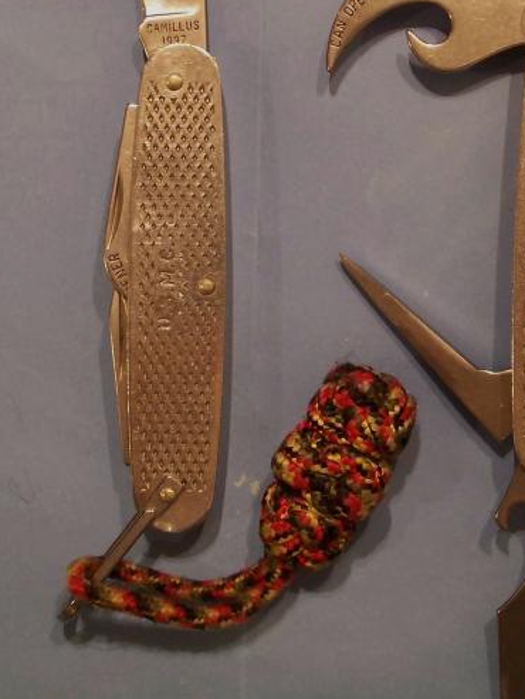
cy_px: 191
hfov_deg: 24.0
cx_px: 424
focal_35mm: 60
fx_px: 1213
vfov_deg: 31.7
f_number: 2.8
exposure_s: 1/20
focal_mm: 7.8
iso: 200
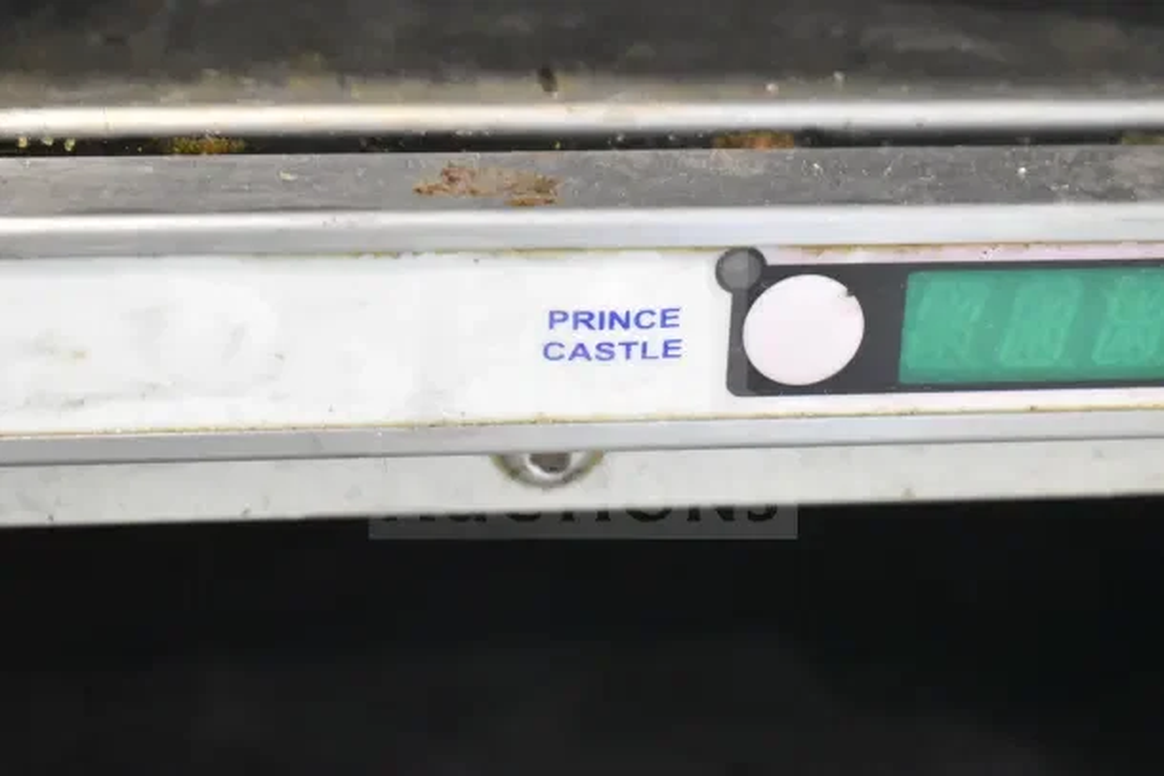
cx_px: 582
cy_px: 388
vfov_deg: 16.6
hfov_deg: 24.6
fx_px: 2668
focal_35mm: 82
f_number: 5.6
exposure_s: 1/100
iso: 9000
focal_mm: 55
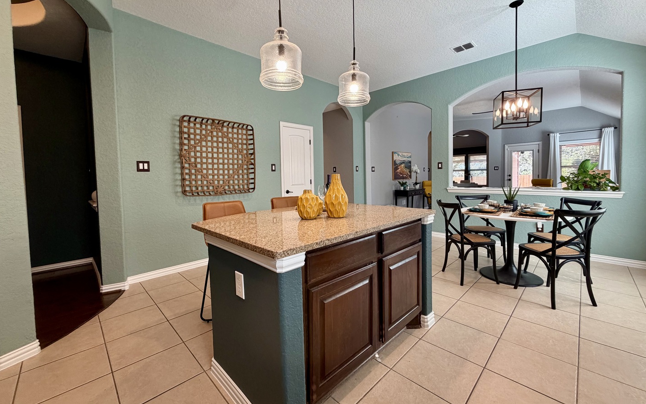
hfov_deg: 101.5
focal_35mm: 15
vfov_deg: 74.6
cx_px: 324
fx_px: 264
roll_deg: +1.4
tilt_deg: -1.9
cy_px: 186
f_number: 2.2
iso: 200
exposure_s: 1/120
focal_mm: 2.22
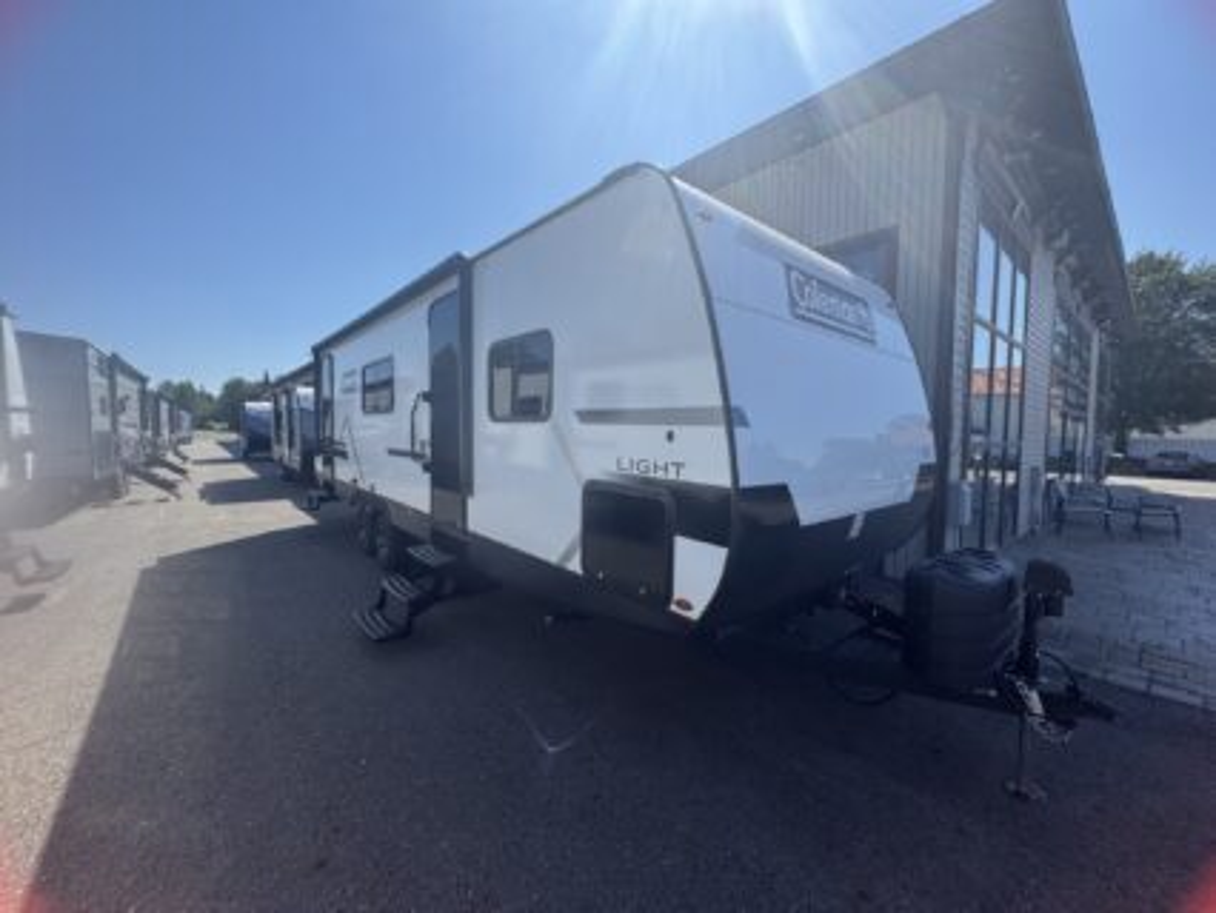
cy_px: 456
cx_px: 608
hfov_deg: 102.0
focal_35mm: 14
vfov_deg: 85.7
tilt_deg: -2.5
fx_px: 492
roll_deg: -0.8
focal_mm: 2.22
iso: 40
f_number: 2.2
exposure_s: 1/1567
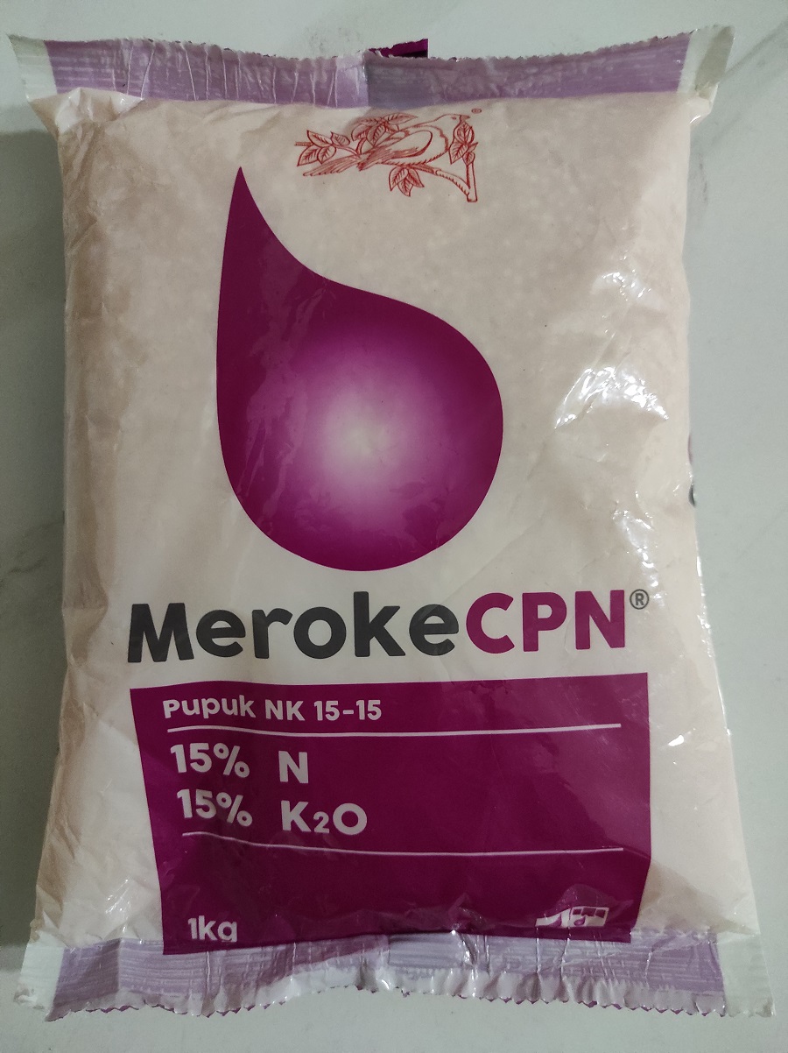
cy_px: 526
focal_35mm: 25
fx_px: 760
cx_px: 394
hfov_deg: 54.8
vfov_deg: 69.4
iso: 3186
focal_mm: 5.43
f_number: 1.89
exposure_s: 1/20
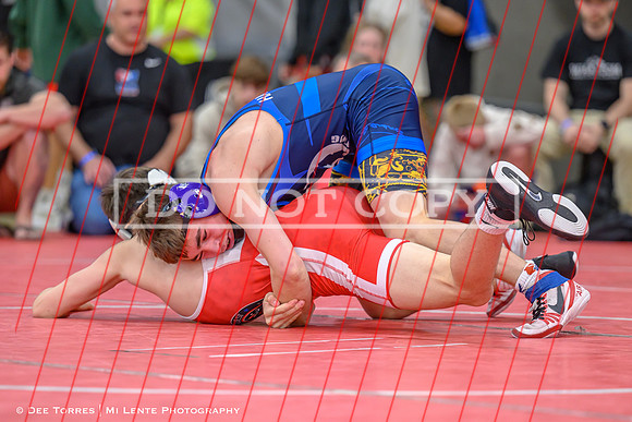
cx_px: 319
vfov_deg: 6.9
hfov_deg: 10.3
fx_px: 3518
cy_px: 254
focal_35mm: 200
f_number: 2.8
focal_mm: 145
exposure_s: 1/640
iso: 2200
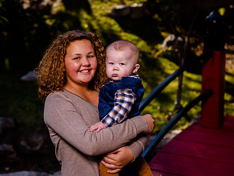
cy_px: 75
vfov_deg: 21.3
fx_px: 467
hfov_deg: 28.1
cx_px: 88
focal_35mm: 69
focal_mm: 50
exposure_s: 1/4000
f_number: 3.2
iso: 500
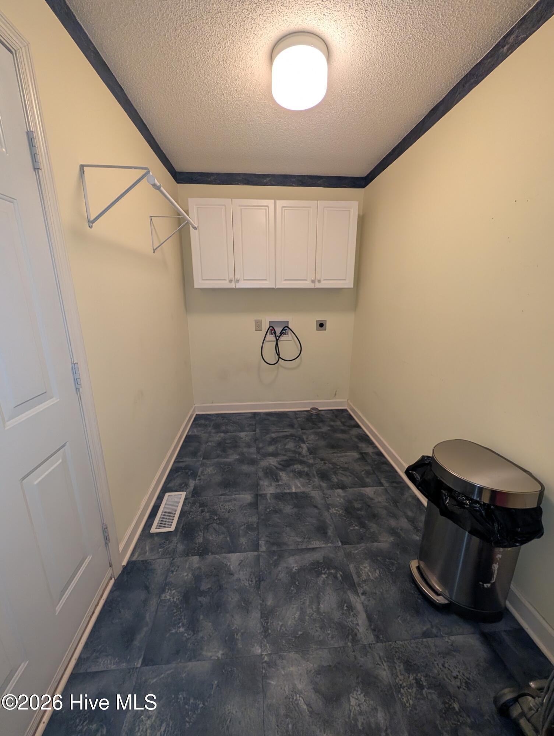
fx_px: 256
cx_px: 277
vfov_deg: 110.5
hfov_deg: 94.6
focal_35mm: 12
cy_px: 368
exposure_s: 1/30
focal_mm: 2.02
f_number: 1.7
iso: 66
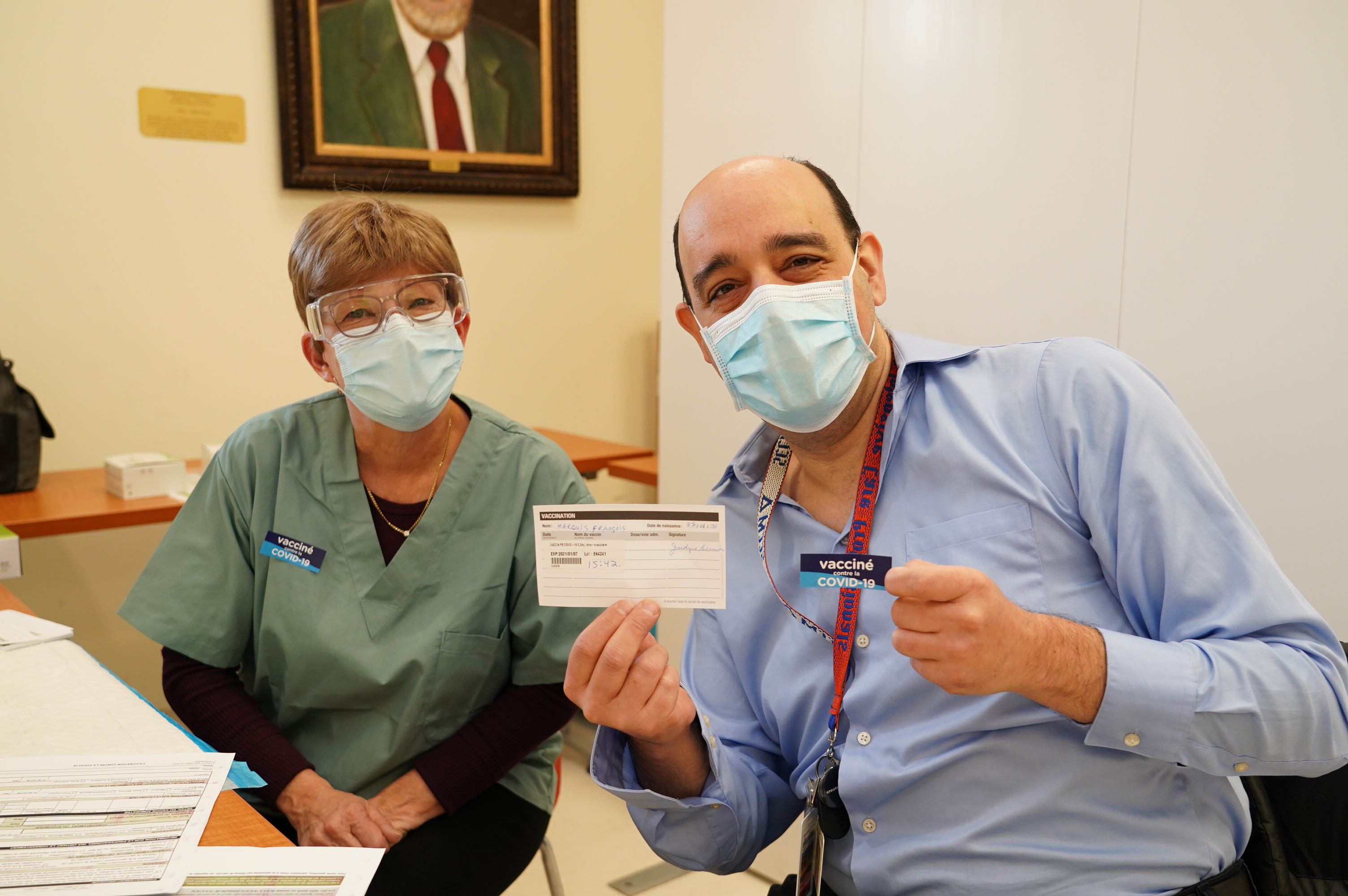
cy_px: 448
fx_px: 1309
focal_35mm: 35
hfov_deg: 54.5
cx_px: 674
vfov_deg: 37.8
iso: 1600
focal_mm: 35
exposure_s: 1/160
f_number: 4.5
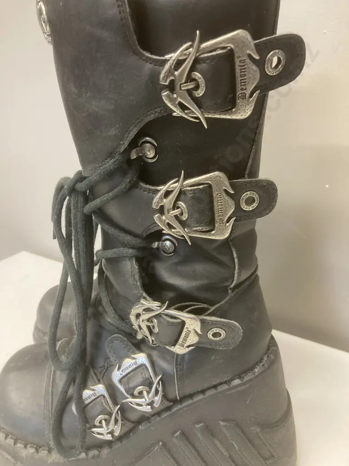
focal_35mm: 28
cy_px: 233
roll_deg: +4.1
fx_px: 376
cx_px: 174
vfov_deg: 63.4
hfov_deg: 49.7
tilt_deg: -20.4
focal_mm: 3.99
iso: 250
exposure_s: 1/50
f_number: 1.8
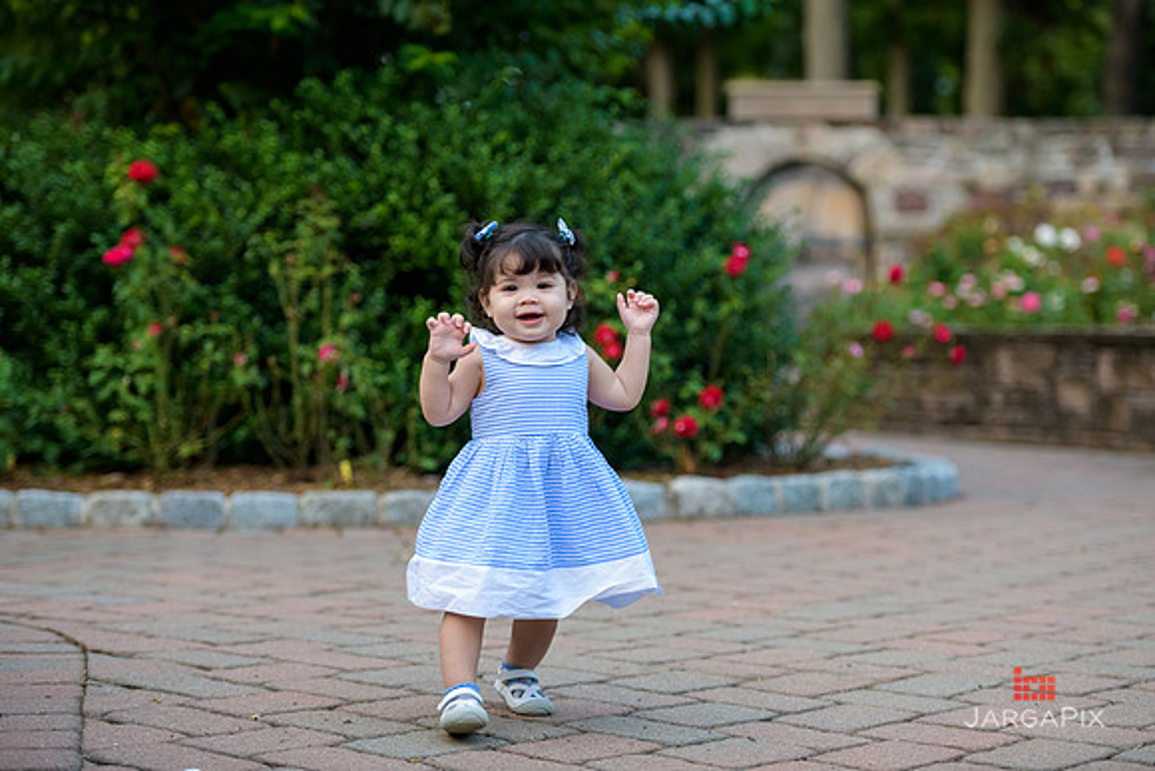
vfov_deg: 14.0
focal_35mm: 98
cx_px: 578
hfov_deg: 20.8
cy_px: 386
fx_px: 3145
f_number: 3.2
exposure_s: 1/200
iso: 800
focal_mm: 98
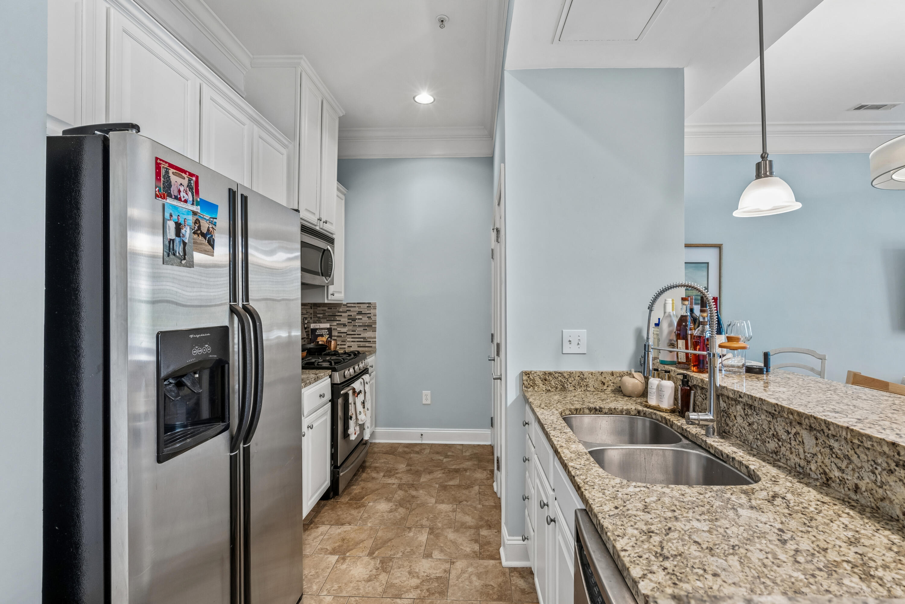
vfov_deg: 73.7
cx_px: 452
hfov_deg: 96.7
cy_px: 302
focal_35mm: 16
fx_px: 402
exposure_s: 1/4
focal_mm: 16
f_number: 8
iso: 400
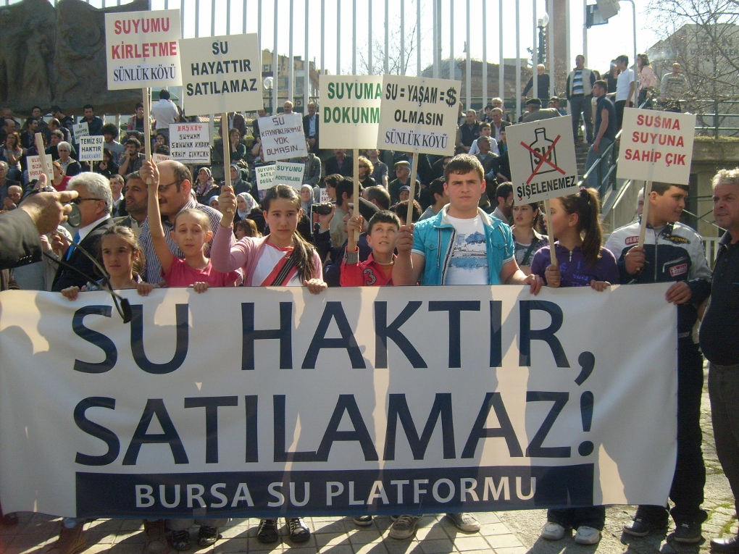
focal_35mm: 35
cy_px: 277
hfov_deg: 52.6
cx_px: 370
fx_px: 747
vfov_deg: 40.7
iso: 80
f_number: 7.1
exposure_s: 1/180
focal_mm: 5.8
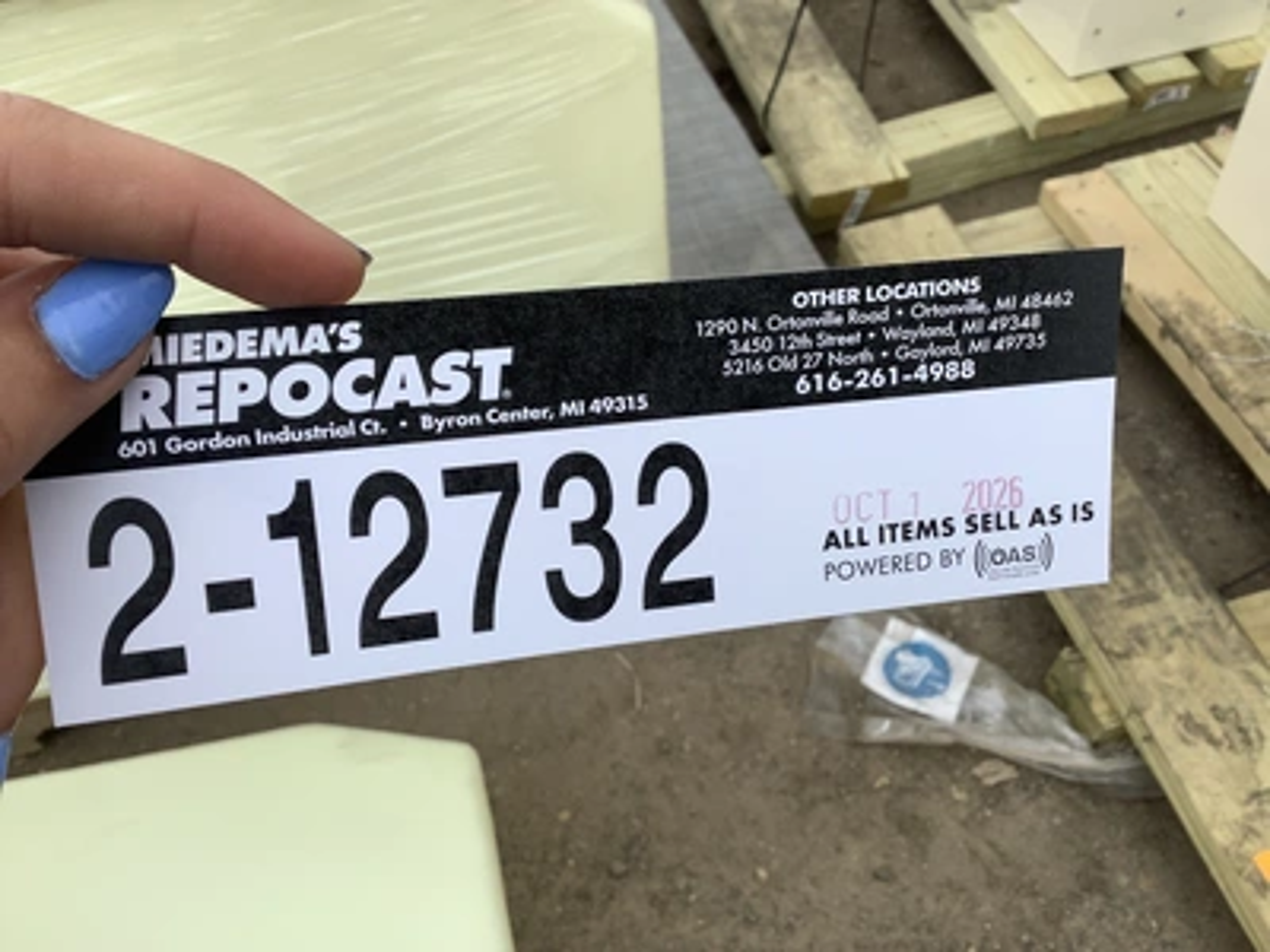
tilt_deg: -52.1
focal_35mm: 31
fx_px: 1137
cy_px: 476
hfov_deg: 58.4
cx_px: 635
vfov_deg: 45.4
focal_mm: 3.3
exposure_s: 1/696
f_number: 2.4
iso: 25
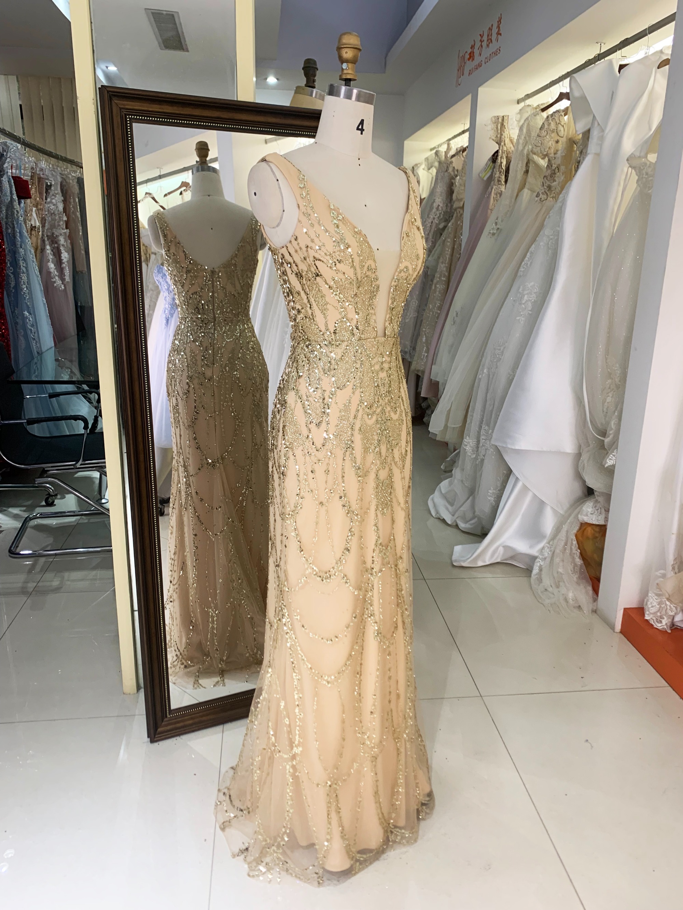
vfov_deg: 67.3
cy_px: 455
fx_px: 684
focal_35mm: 26
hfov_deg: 53.1
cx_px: 342
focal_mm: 4.25
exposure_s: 1/84
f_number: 1.8
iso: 100
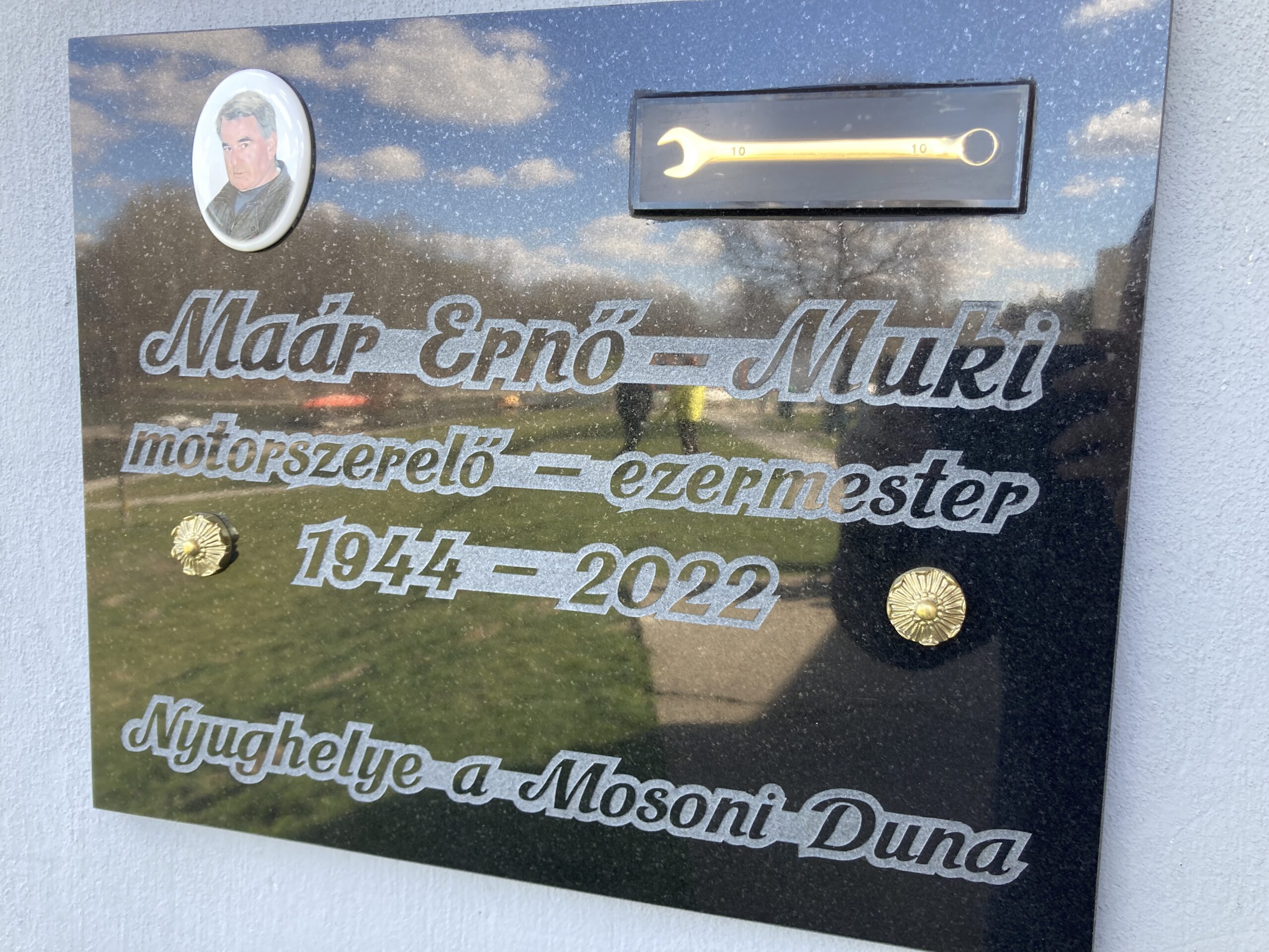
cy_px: 476
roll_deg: -1.8
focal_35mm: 28
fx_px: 1026
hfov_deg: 63.4
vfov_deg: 49.7
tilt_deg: -7.2
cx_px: 634
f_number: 1.8
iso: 50
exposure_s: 1/121
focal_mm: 3.99
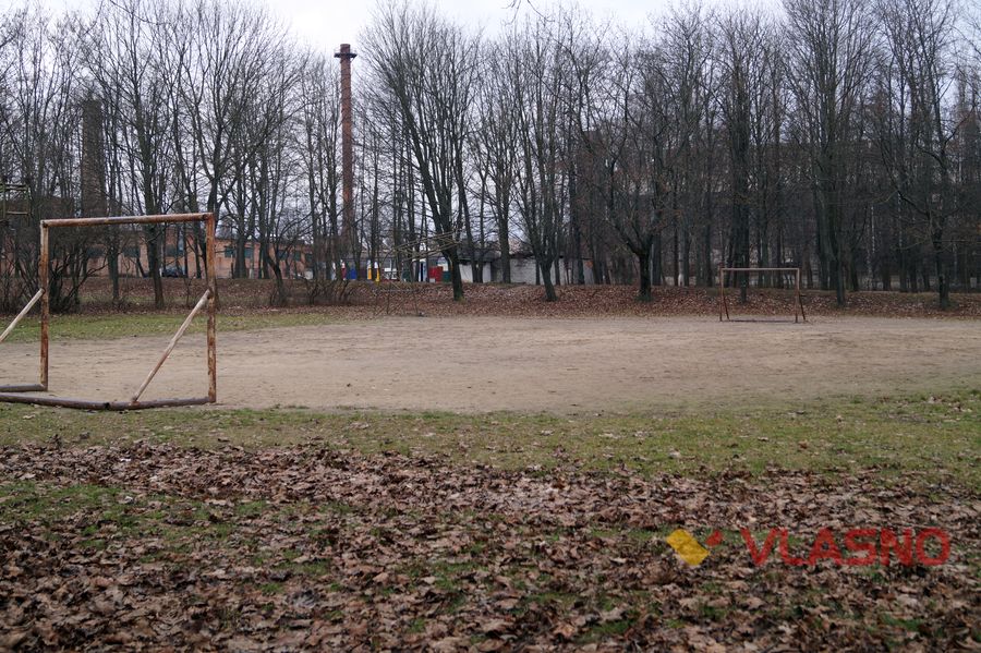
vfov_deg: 31.9
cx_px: 490
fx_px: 1144
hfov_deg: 46.4
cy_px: 326
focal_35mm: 42
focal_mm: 28
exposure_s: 1/60
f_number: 5.6
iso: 100
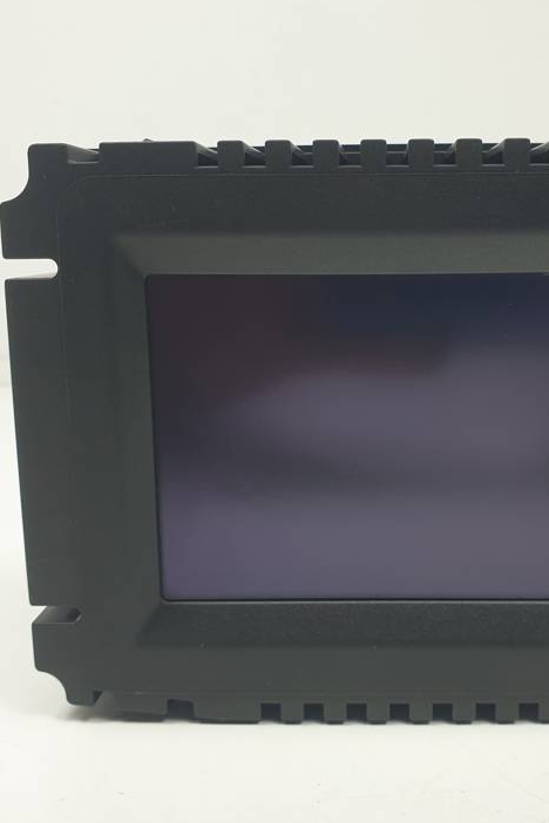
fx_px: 846
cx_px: 377
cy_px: 407
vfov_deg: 51.9
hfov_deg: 35.5
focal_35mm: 37
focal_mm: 4.3
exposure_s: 1/158
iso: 50
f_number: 2.4
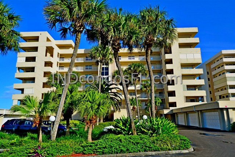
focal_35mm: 26
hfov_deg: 70.4
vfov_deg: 50.5
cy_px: 78
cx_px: 118
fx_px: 167
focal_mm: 17
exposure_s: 1/320
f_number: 9
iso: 100
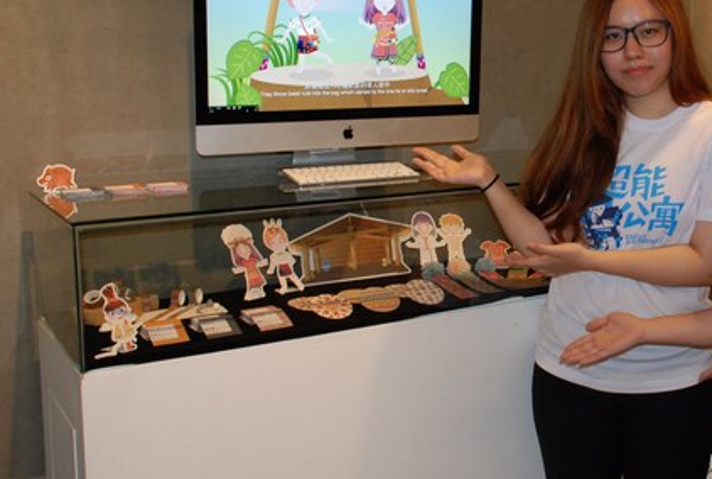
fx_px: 992
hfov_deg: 38.6
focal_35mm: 50
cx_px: 520
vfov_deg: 27.0
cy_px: 172
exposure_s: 1/60
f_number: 5
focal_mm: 22
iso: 800
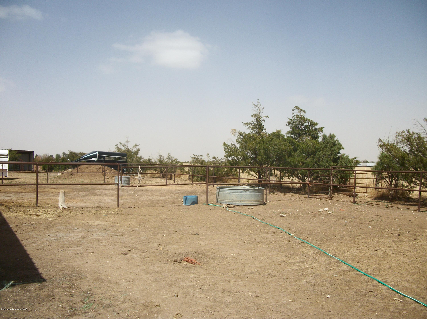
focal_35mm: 32
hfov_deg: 56.9
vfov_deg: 44.1
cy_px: 160
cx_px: 214
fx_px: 394
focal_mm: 5.7
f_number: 8.8
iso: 80
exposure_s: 1/200
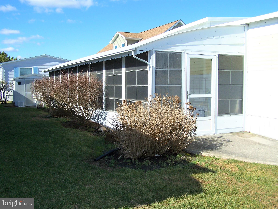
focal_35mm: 38
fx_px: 305
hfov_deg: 49.0
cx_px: 139
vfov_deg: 37.7
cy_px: 104
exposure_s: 1/750
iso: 80
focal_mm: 6.3
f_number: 4
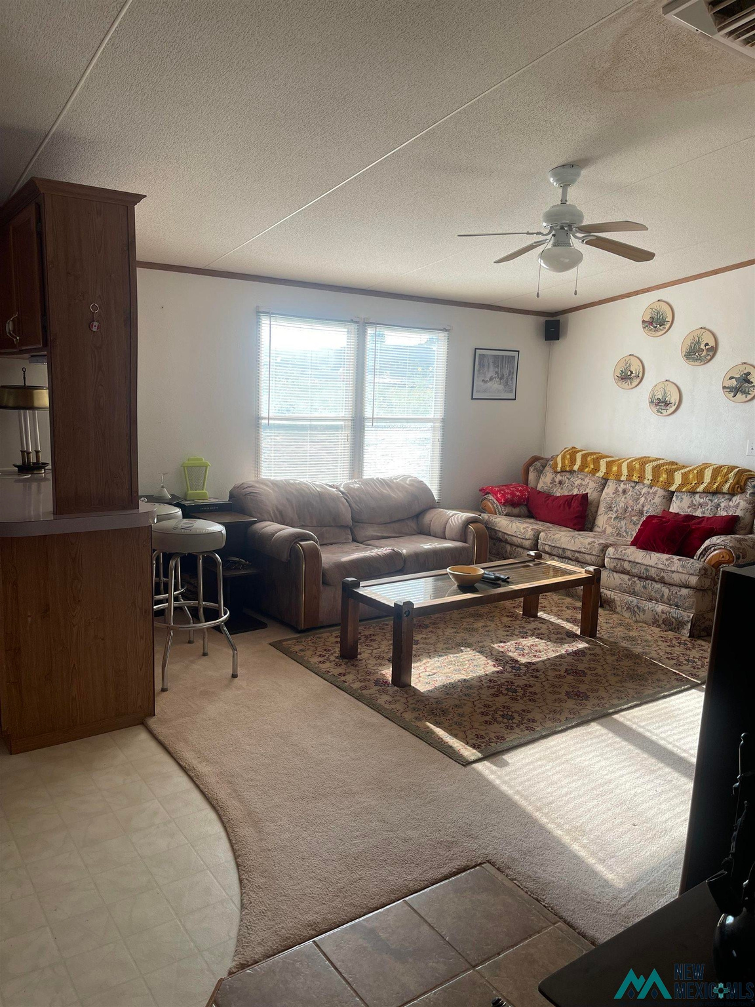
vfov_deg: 69.4
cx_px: 378
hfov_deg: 54.9
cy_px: 504
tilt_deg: -9.0
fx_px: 727
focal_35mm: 25
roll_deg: -2.8
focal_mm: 5.1
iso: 32
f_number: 1.6
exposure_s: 1/232
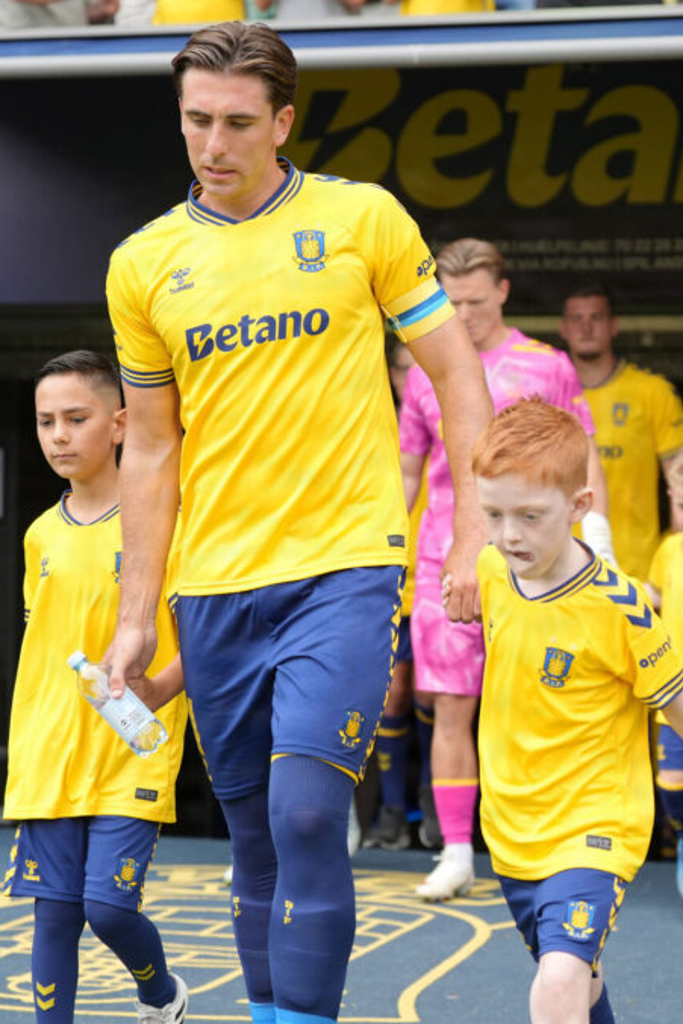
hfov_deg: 12.9
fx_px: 3015
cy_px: 514
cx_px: 379
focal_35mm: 106
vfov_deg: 19.3
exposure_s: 1/1250
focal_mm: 70
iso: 500
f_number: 2.8
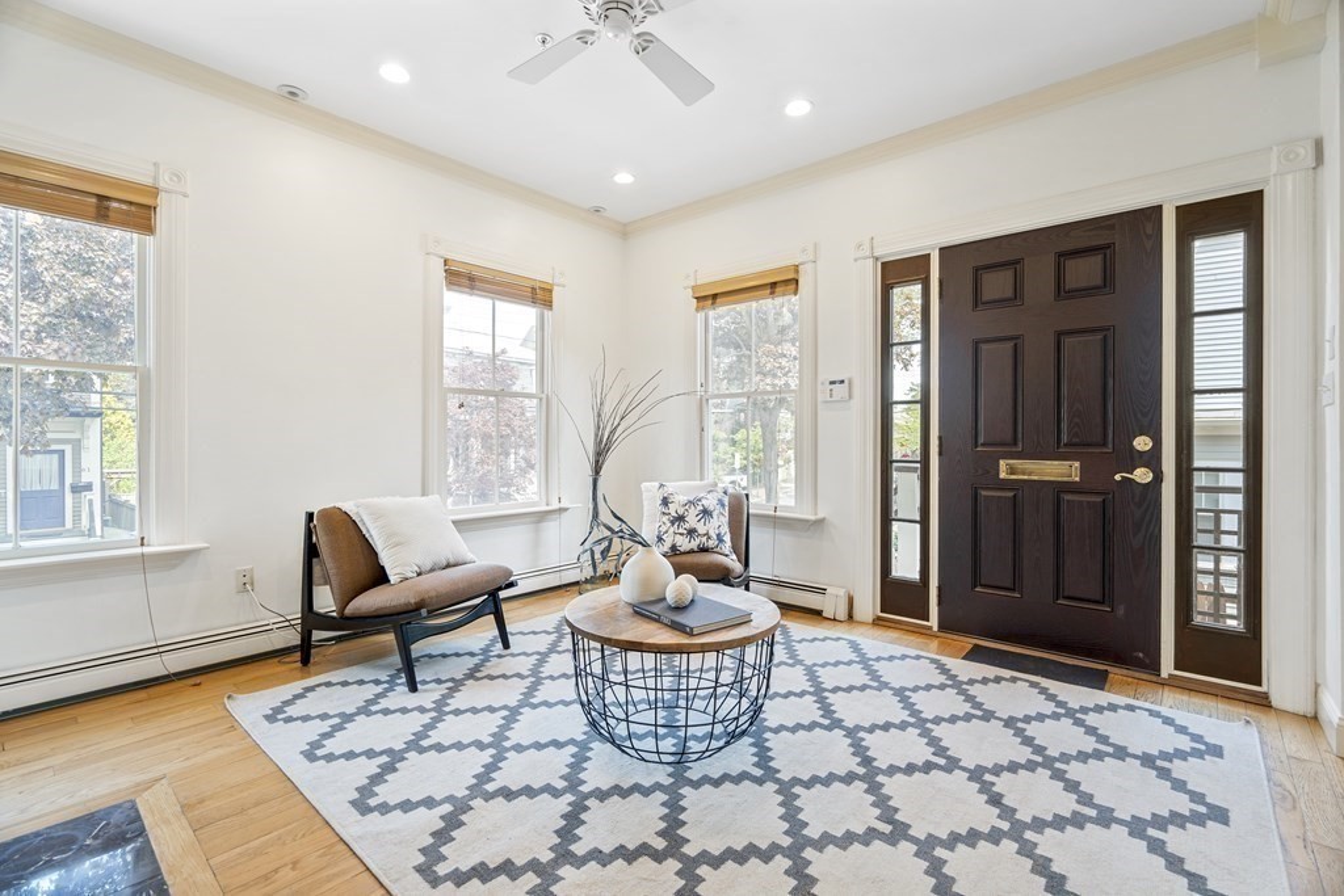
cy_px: 448
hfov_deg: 96.7
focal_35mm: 16
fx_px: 597
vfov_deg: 73.8
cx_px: 672
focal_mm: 16
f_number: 5.6
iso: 320
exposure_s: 1/5
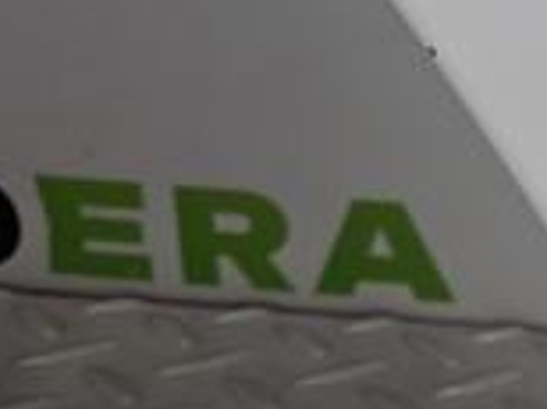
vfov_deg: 13.1
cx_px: 1062
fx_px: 1767
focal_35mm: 112
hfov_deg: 14.8
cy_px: 325
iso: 80
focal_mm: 4
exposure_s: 1/50
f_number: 1.8
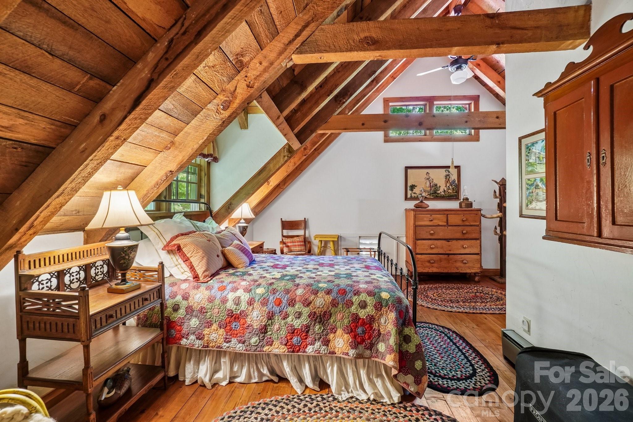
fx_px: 264
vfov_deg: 77.3
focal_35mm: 15
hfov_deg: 100.4
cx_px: 316
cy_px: 211
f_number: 8
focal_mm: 10
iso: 400
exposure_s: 1/2.5
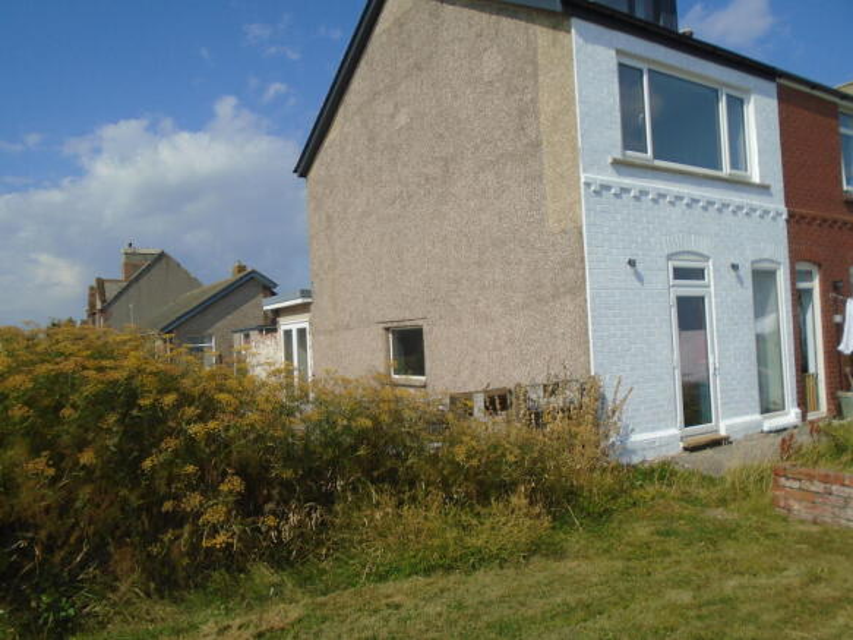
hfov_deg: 67.3
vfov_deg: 53.0
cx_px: 426
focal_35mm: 26
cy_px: 320
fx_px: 641
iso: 100
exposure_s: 1/400
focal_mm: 4.6
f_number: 8
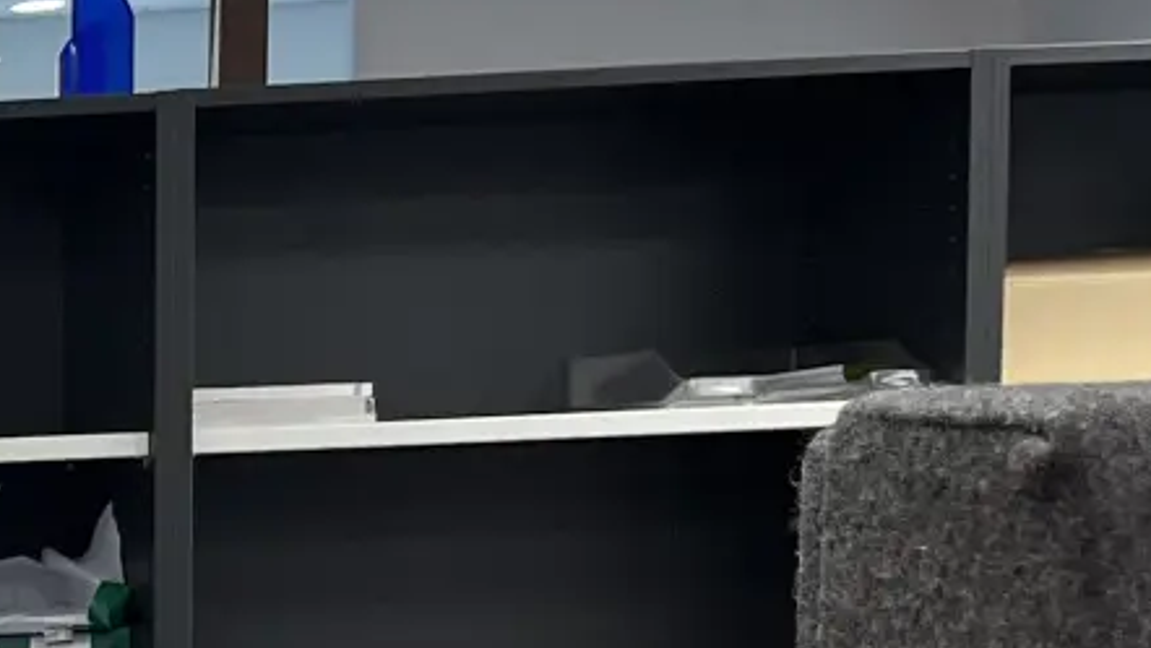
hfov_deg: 14.3
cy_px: 1015
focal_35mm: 123
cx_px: -1216
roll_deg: +2.1
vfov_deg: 9.5
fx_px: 3755
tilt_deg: -5.0
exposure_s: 1/100
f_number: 1.6
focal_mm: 5.1
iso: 80
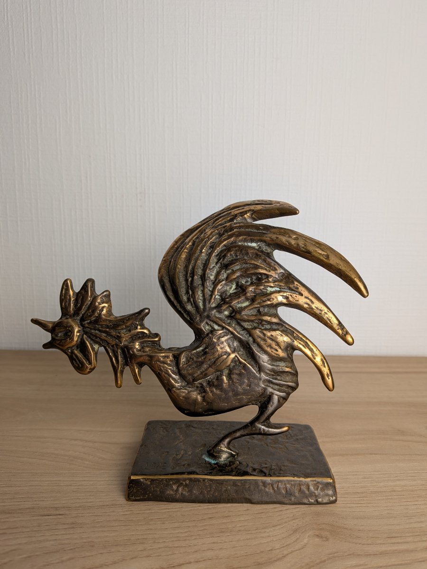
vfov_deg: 71.6
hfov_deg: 56.8
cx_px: 214
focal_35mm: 24
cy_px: 284
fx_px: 395
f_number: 1.7
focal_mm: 4.53
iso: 32
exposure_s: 1/156
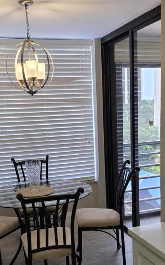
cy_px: 166
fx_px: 309
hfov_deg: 29.9
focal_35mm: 43
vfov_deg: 45.8
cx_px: 76
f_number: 1.7
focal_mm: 6.3
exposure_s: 1/120
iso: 64
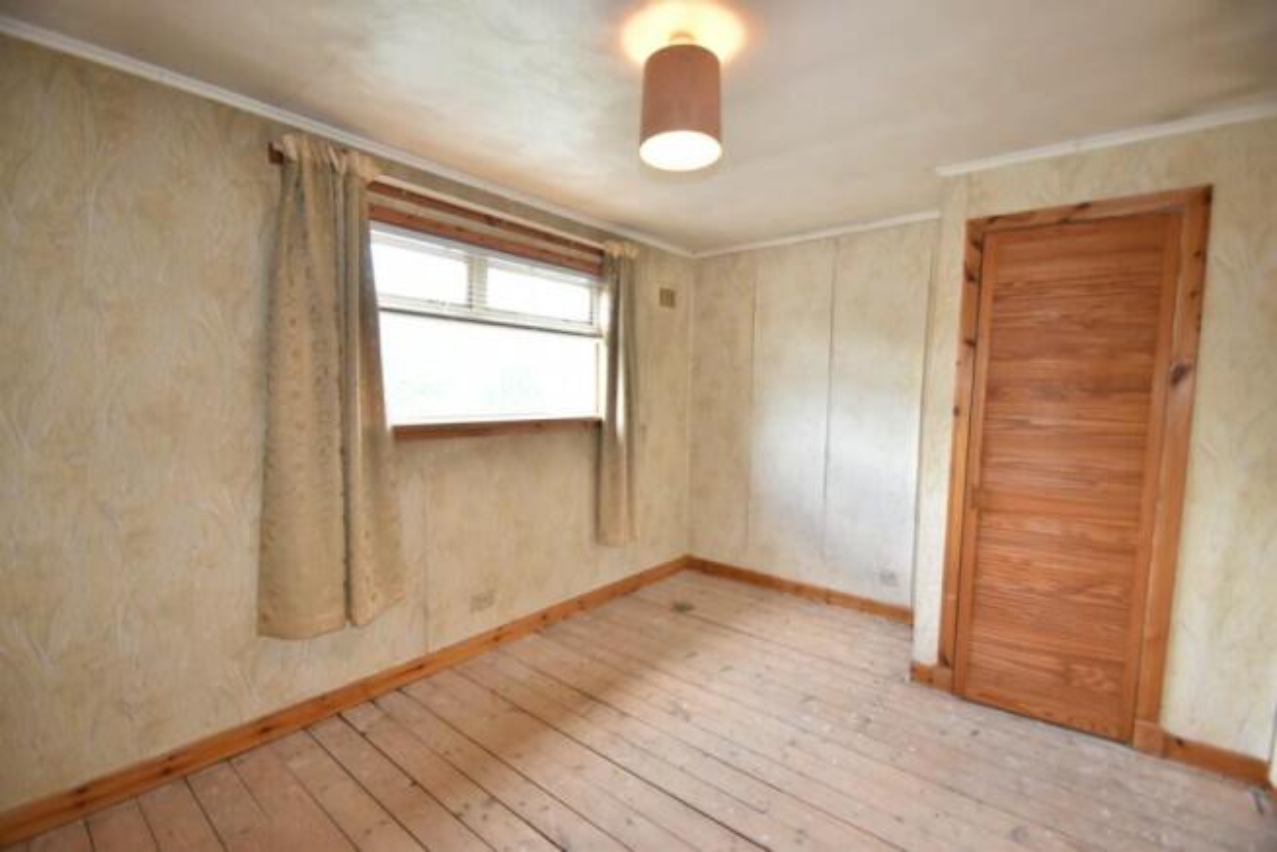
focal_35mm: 15
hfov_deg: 100.4
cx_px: 638
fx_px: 532
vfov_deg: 77.4
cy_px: 426
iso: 400
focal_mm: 10
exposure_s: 1/60
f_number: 4
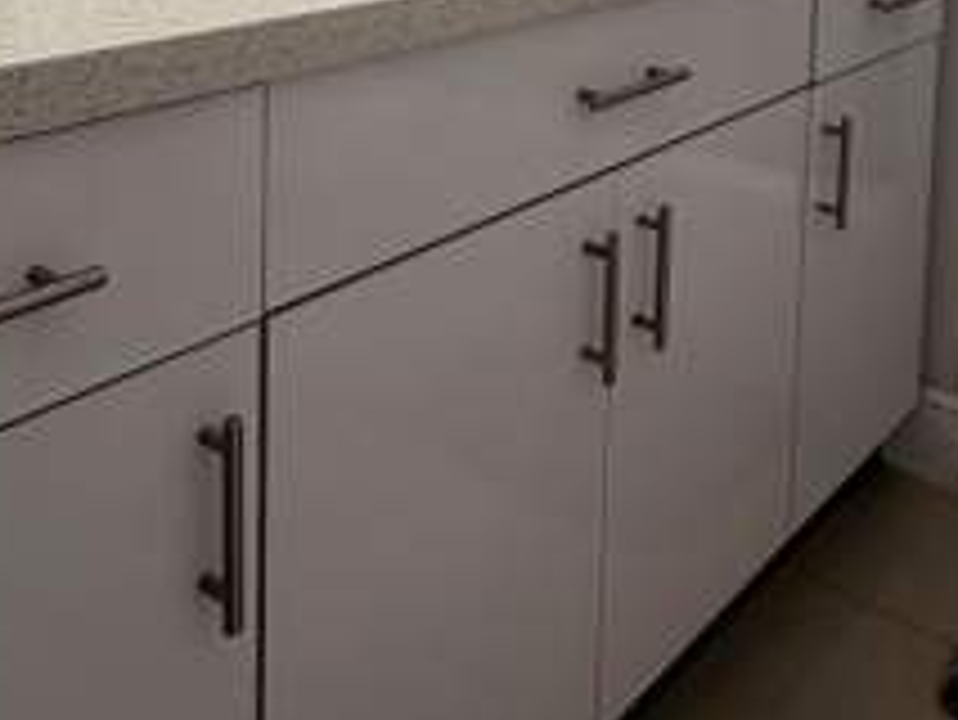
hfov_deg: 43.2
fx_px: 1163
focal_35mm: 42
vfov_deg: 29.8
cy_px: -130
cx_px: 733
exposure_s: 1/120
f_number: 2.2
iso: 50
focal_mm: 2.22
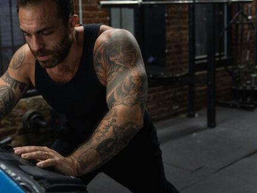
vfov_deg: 27.4
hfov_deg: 35.4
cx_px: 67
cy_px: 73
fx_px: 393
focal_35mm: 53
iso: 2000
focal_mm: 31
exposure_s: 1/250
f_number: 2.8
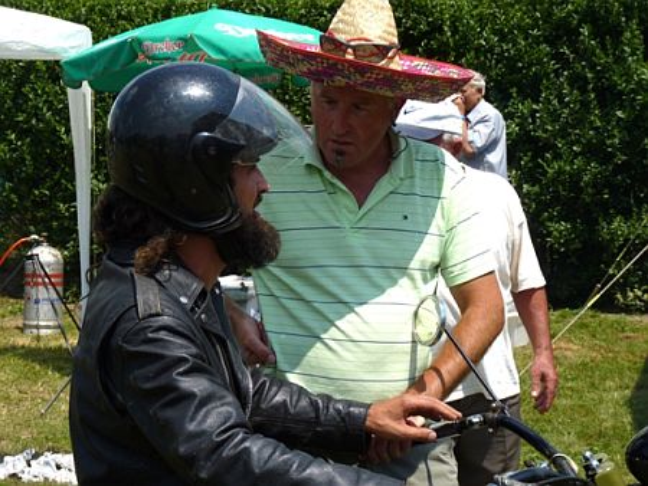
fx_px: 1892
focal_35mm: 101
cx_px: 324
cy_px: 243
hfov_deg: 19.4
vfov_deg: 14.7
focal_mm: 18
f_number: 5
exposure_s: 1/640
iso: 80
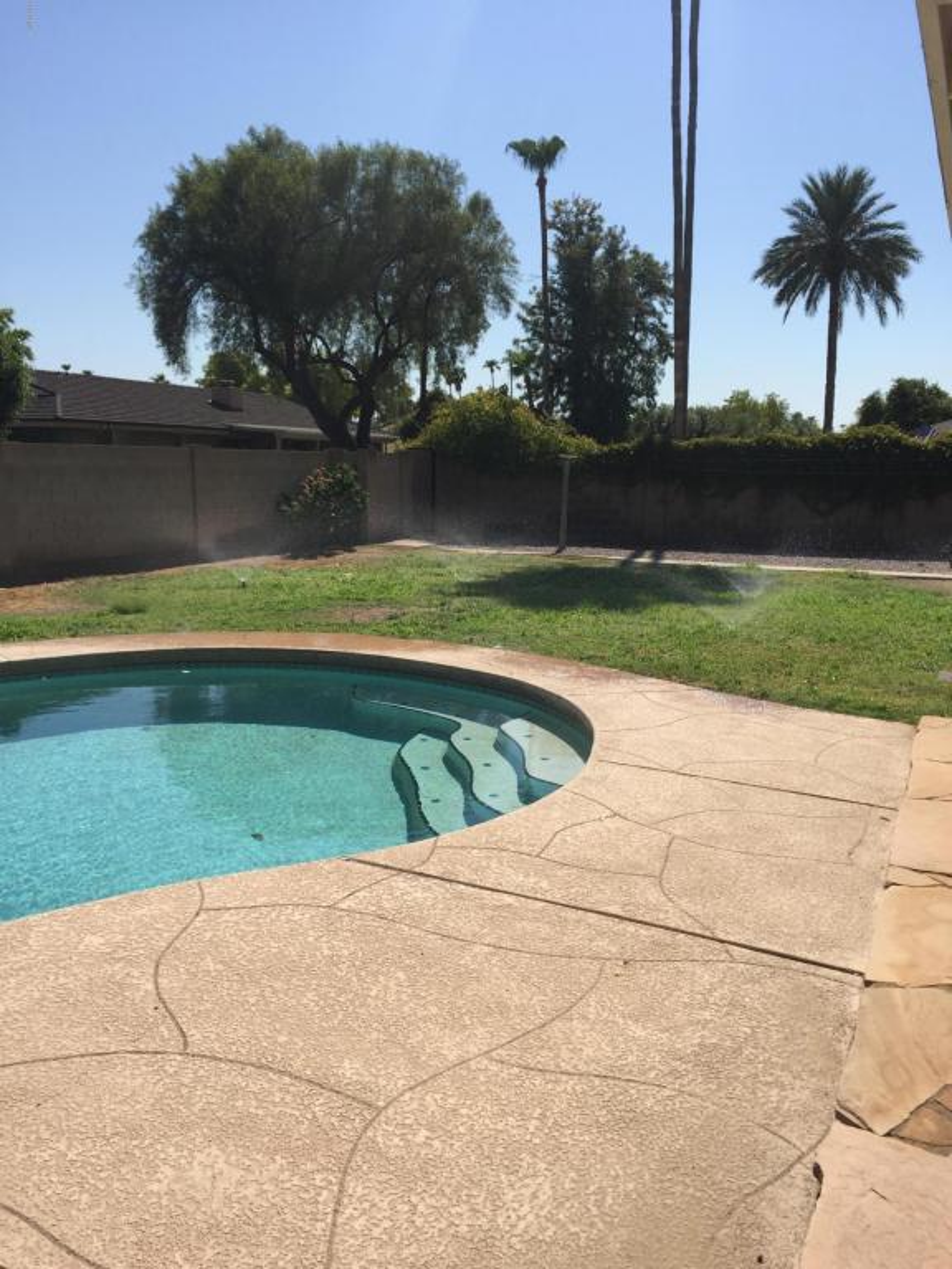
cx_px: 476
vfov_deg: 61.7
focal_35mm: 29
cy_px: 634
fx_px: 1063
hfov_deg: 48.2
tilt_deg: -9.0
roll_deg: -1.0
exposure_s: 1/3049
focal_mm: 4.15
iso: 32
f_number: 2.2
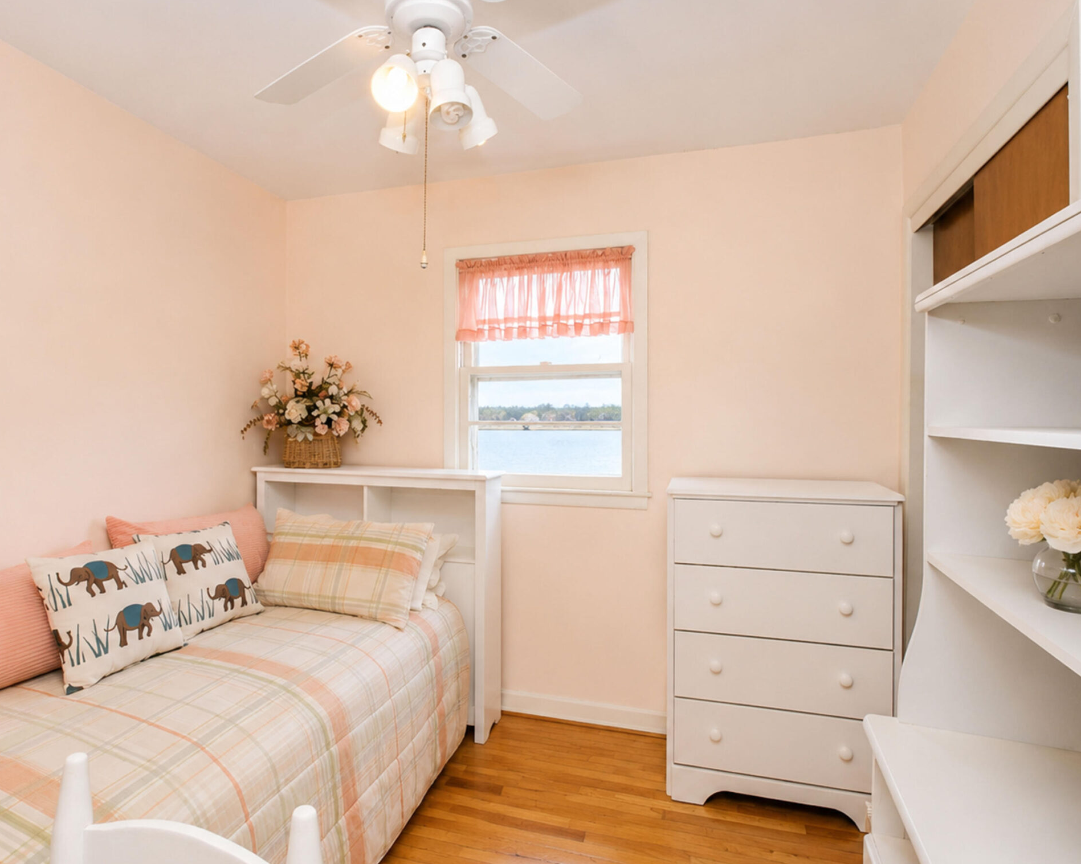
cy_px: 439
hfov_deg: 82.6
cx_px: 448
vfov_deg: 70.8
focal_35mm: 19
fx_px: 608
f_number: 7.1
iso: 1000
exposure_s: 1/60
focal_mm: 10
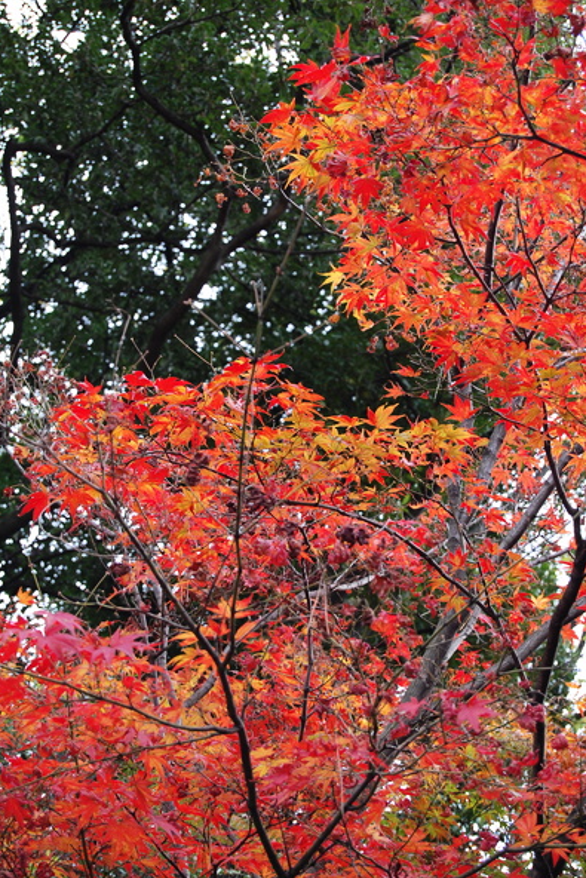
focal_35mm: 84
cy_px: 435
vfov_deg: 24.3
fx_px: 2038
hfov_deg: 16.4
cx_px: 294
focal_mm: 55
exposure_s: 1/50
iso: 200
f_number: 5.6
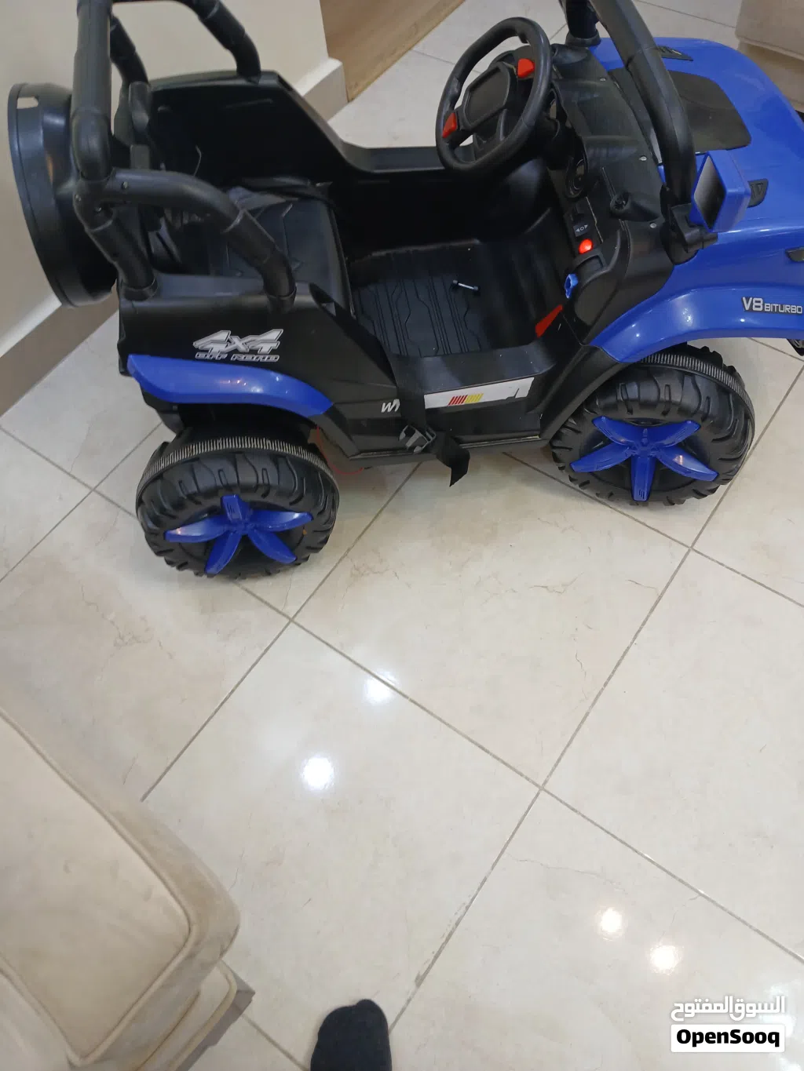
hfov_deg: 53.1
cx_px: 402
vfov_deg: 67.3
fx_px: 805
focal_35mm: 26
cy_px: 536
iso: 125
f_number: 1.8
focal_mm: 3.98
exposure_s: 1/50
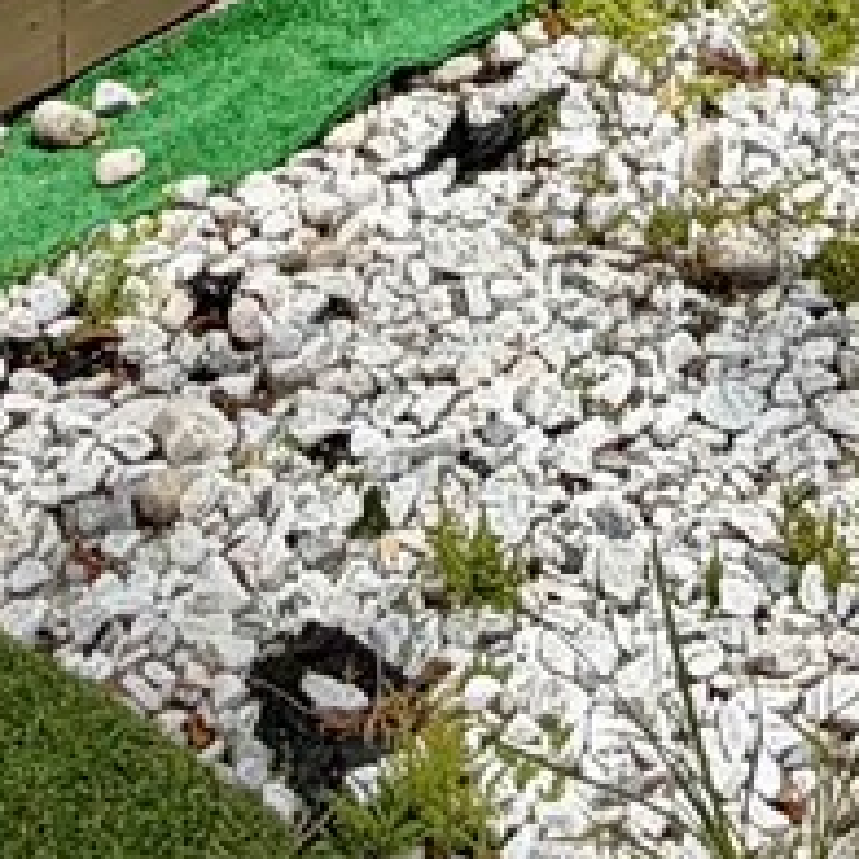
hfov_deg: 17.0
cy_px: -1109
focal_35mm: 101
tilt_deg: -2.8
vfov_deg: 13.4
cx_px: 767
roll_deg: +0.3
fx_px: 2836
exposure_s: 1/942
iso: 20
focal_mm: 2.22
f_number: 2.2
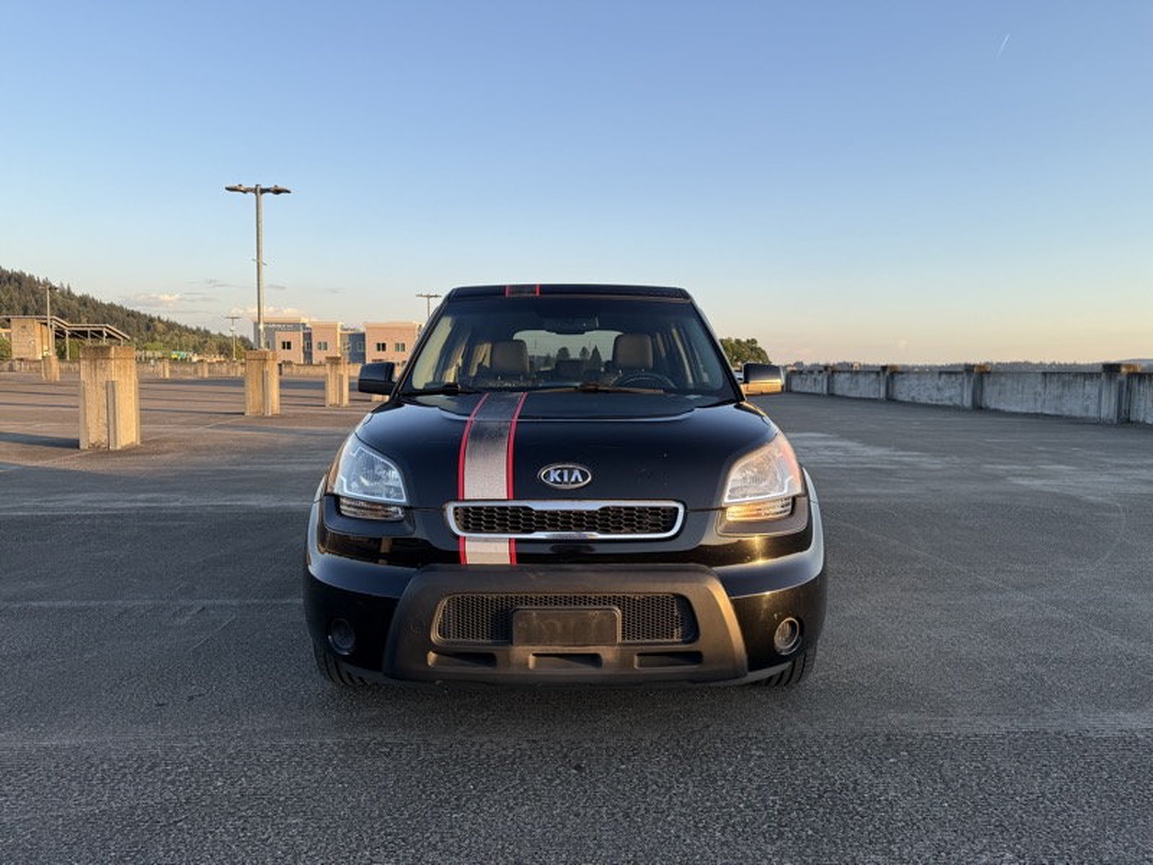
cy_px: 432
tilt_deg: -3.7
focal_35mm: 24
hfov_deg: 71.6
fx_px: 799
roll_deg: -1.3
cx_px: 576
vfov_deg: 56.8
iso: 80
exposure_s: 1/796
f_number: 1.78
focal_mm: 6.76
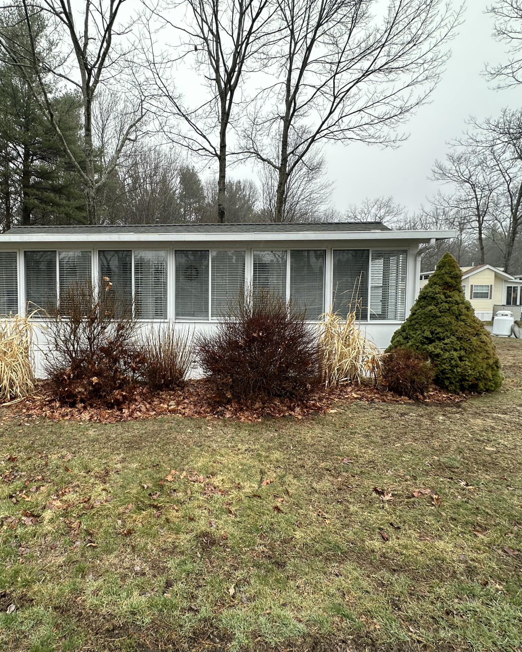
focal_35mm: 19
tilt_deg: -3.3
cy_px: 328
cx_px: 179
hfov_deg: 69.1
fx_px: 367
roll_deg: -0.1
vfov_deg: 83.3
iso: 40
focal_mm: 2.22
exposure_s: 1/211
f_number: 2.2
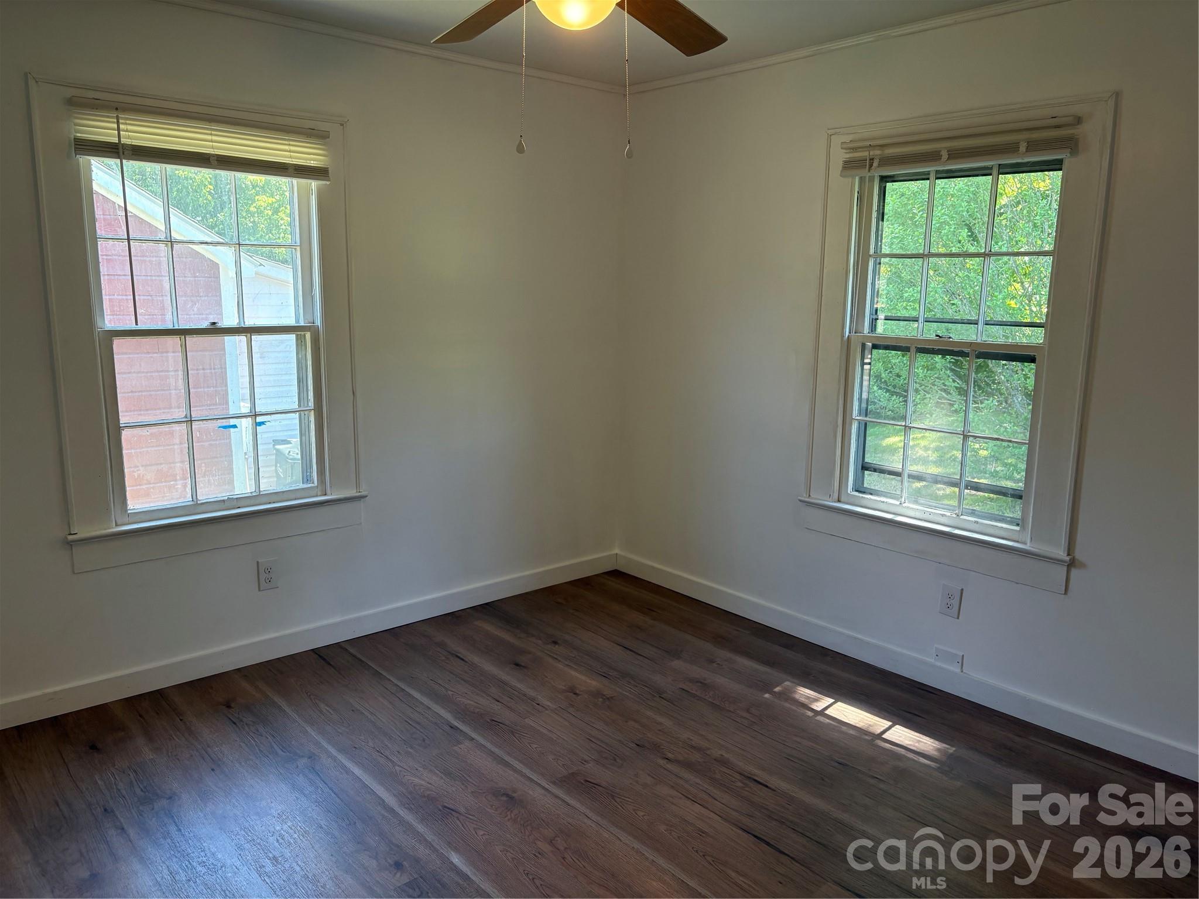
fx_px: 901
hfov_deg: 67.3
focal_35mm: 26
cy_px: 450
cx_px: 600
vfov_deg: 53.1
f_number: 1.6
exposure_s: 1/120
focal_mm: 5.96
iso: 100
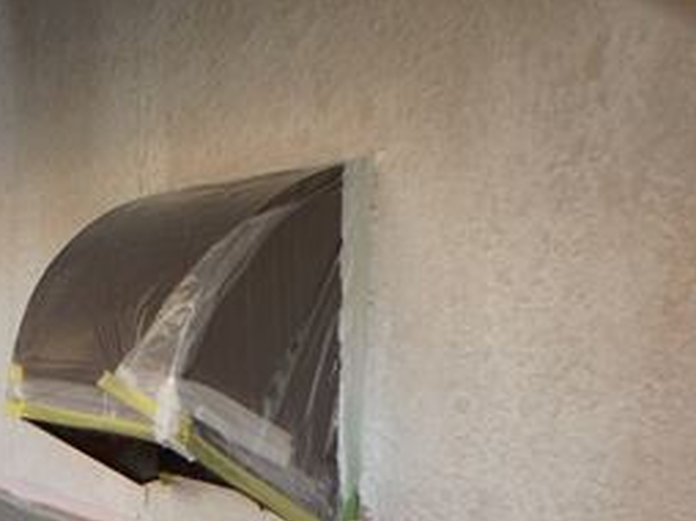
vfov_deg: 25.5
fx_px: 1065
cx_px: -16
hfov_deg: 32.9
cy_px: 568
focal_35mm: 53
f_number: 3.5
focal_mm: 3.7
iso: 200
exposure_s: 1/50
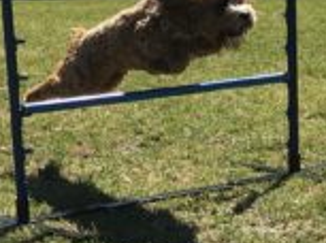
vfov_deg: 10.4
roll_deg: +1.7
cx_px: -36
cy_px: 49
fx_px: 1325
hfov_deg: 13.7
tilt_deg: -2.7
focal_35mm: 141
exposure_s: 1/2398
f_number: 1.8
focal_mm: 3.99
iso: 20
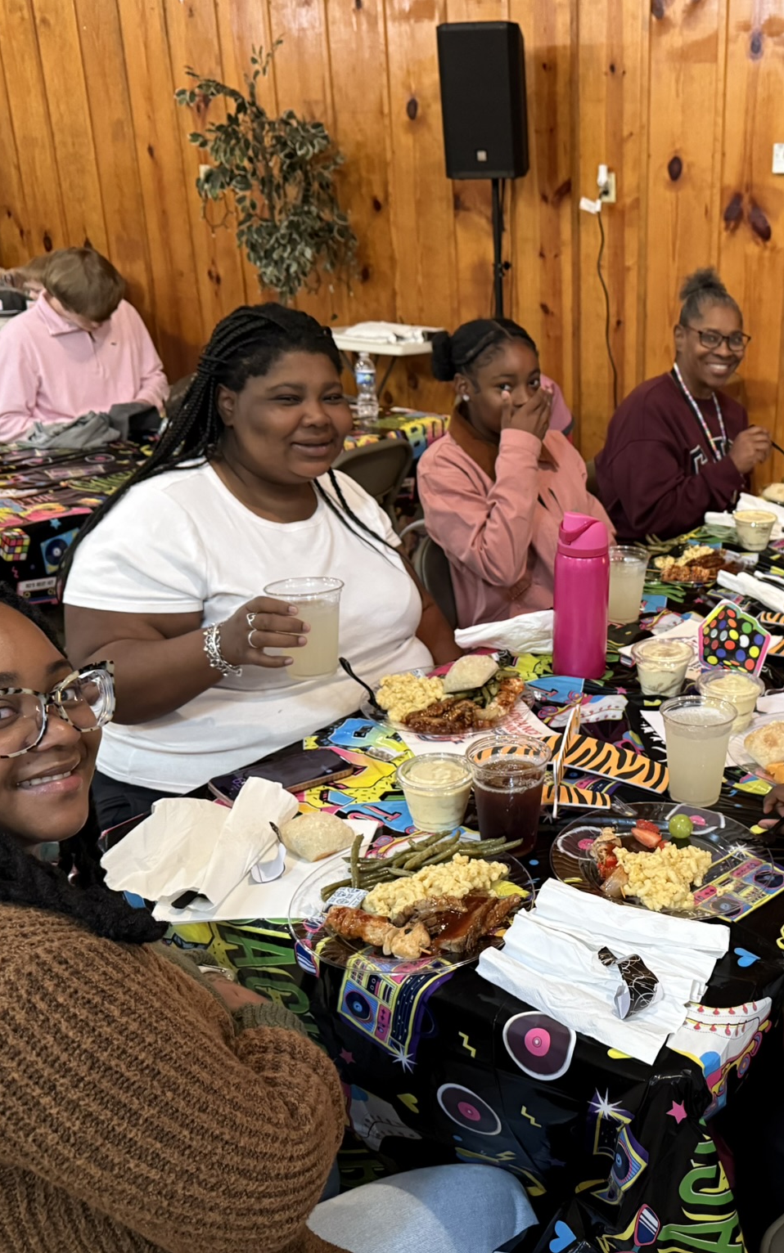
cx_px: 619
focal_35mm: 34
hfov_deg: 36.1
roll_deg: +0.2
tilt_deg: -20.7
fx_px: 1162
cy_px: 626
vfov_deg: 56.7
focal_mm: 6.76
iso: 1000
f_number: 1.78
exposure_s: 1/30
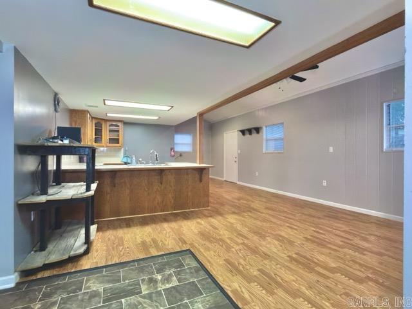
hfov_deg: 91.0
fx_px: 202
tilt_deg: +0.2
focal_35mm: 17
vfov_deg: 74.7
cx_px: 206
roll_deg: -0.3
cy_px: 154
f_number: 2.2
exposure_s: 1/24
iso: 250
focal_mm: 2.22
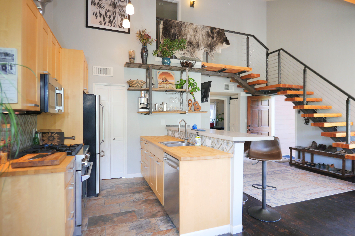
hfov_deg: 90.0
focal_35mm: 18
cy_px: 118
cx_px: 178
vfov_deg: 67.4
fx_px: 177
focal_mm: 9
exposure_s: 1/100
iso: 200
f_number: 1.7
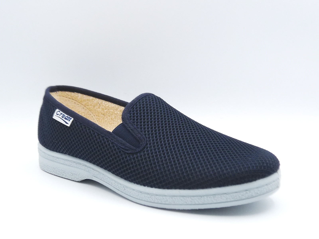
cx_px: 160
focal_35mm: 48
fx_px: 442
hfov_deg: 39.7
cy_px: 120
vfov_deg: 30.3
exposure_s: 1/200
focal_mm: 4.8
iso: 100
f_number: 4
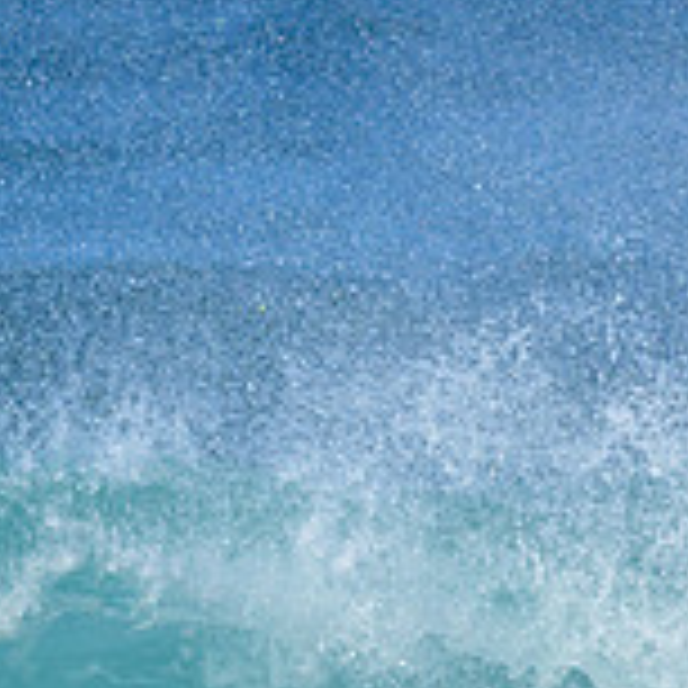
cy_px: 811
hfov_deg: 0.6
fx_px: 64580
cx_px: 422
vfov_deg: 0.6
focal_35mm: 2872
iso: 280
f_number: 6.3
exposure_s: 1/2000
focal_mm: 800
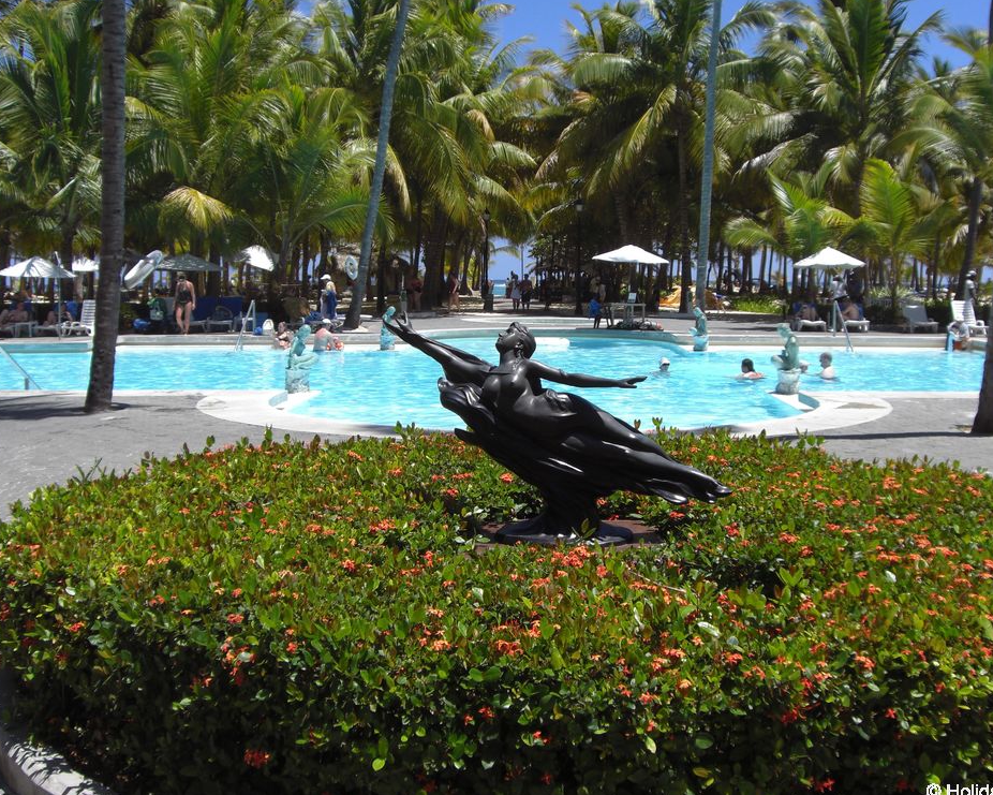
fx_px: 1205
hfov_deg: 44.8
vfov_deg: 36.5
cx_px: 533
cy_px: 397
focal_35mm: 41
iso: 64
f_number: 8
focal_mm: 6.2
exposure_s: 1/160
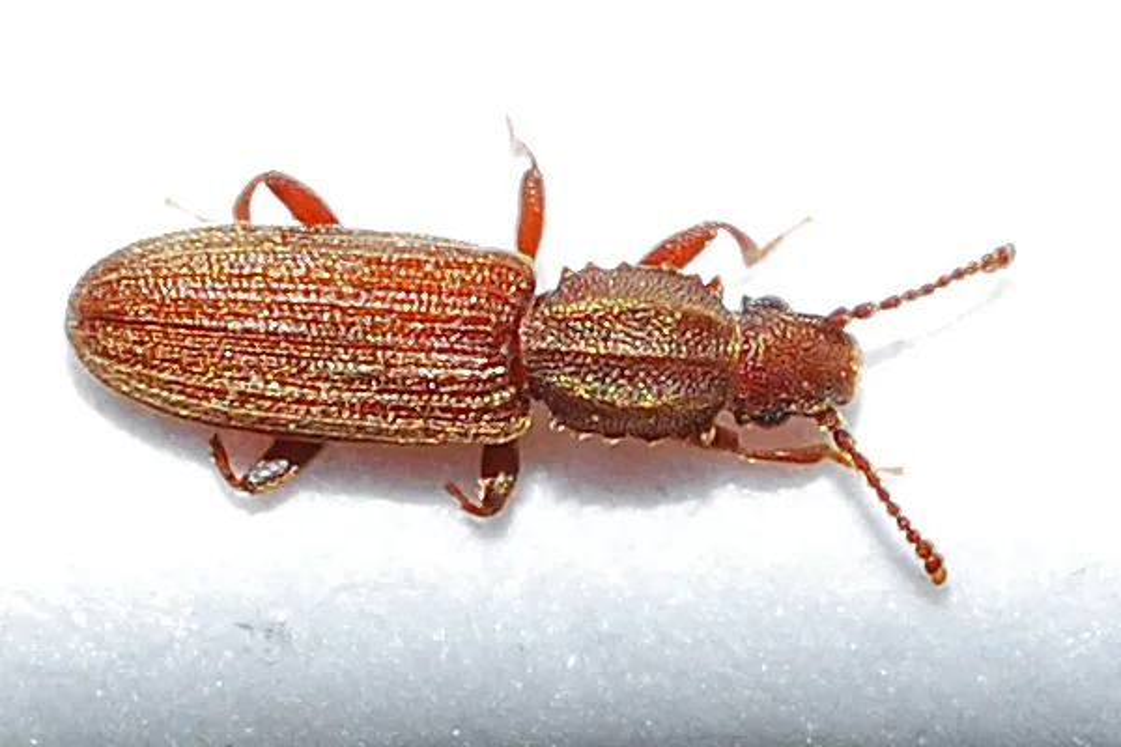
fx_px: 1868
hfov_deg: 33.4
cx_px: 560
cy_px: 374
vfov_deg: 22.6
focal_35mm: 60
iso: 100
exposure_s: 1/60
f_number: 16
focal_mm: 40
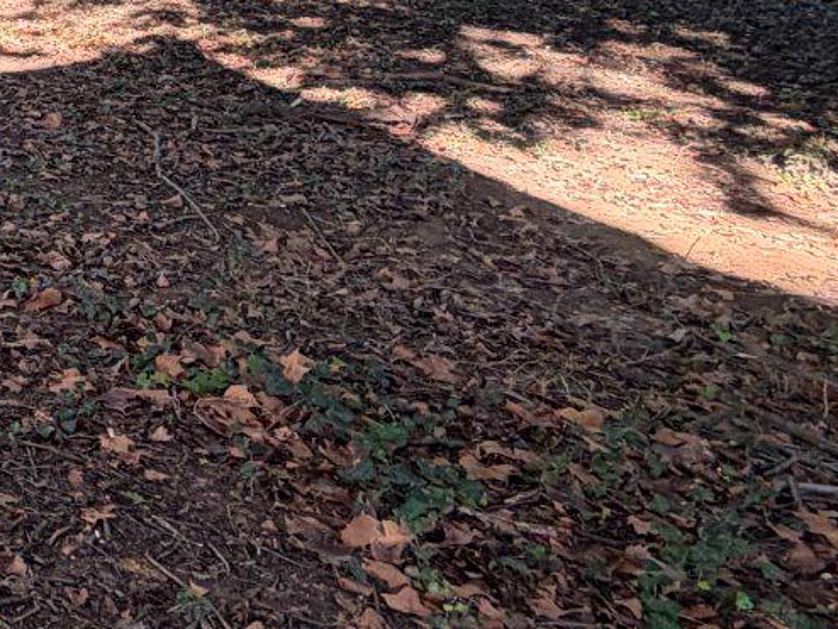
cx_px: -456
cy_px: -112
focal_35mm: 58
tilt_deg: -2.5
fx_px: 1405
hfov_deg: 24.7
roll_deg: +0.2
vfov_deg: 23.3
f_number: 2.2
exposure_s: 1/121
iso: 80
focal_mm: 2.22
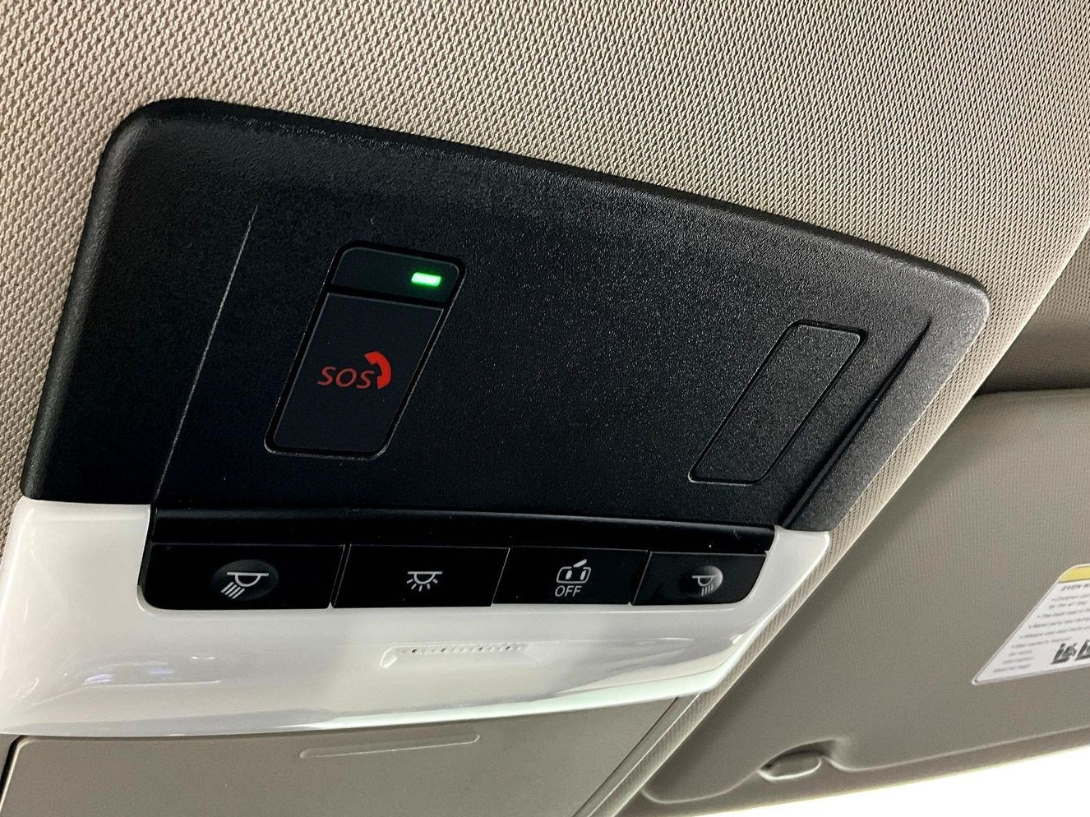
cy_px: 422
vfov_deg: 40.7
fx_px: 1102
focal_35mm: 35
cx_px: 470
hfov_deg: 52.5
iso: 320
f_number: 1.8
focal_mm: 3
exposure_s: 1/48
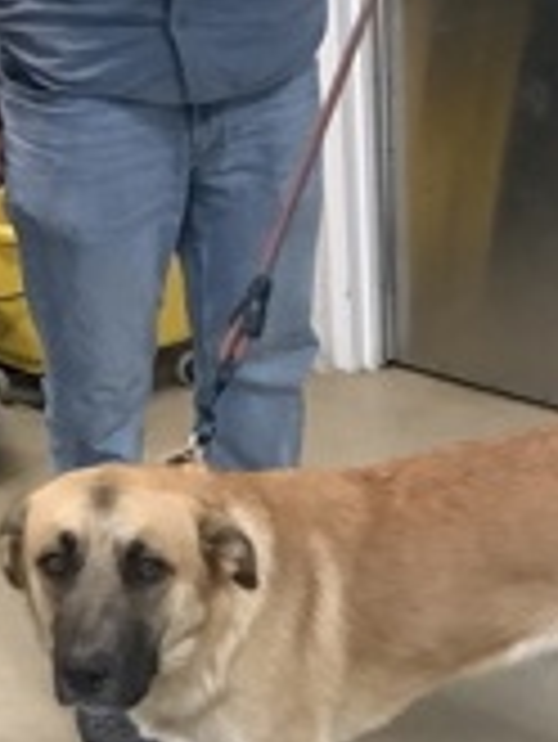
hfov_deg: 18.6
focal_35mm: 79
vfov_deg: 22.9
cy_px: 868
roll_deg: +3.3
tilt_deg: -35.7
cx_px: 421
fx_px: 1696
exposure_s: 1/60
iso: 400
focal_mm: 3.3
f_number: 2.4
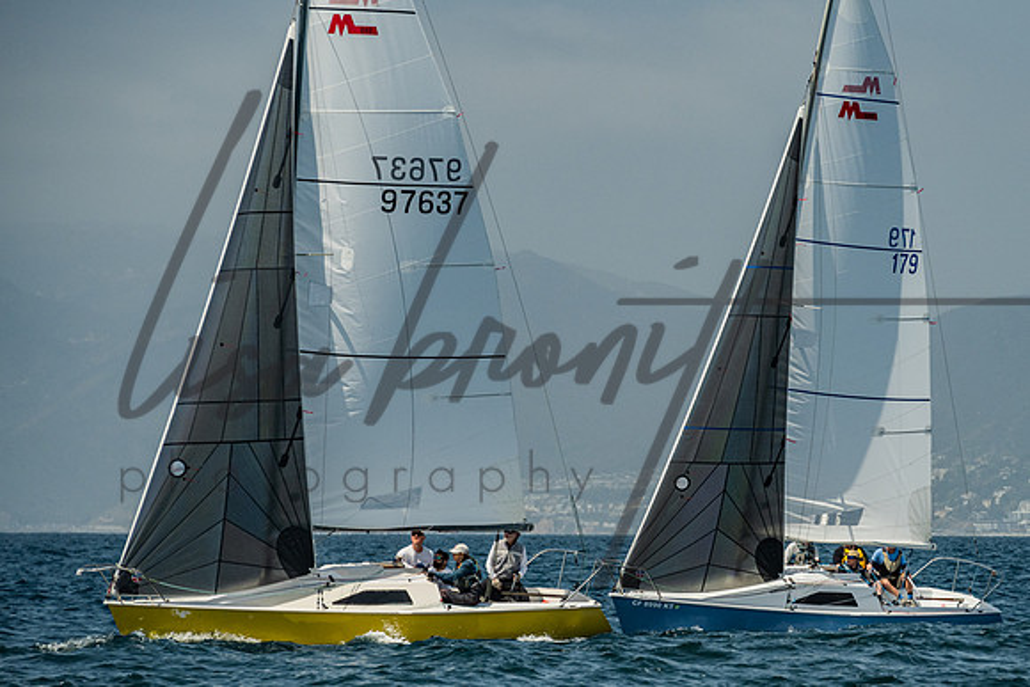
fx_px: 6981
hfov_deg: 8.4
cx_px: 671
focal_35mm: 244
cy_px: 423
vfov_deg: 5.6
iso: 320
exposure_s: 1/1250
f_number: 6.3
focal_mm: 165
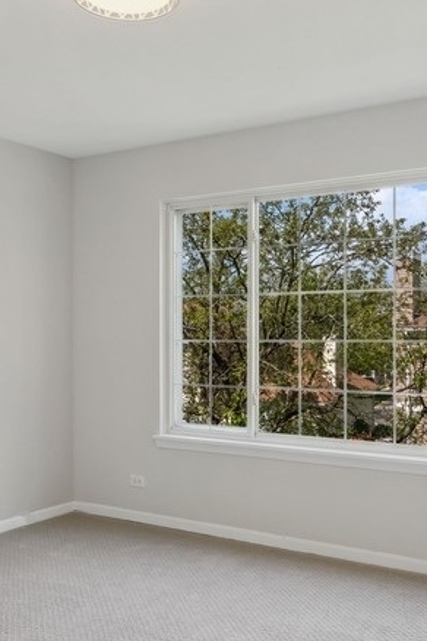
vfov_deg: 51.9
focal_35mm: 37
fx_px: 658
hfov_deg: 35.9
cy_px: 337
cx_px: 234
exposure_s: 1/25
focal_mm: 12
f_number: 9
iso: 100
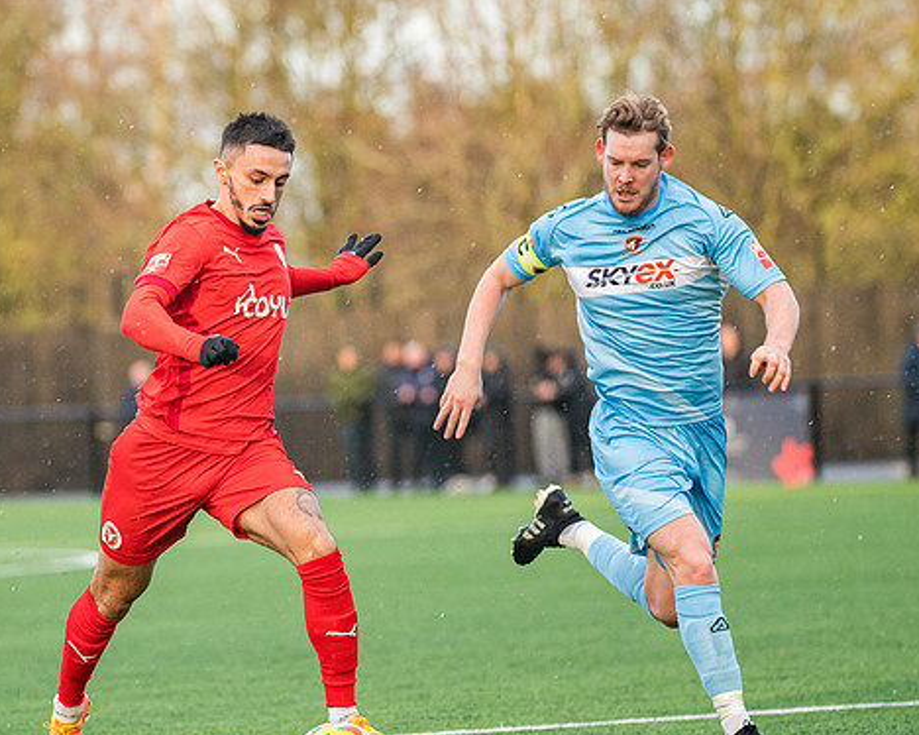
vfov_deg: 4.9
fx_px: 8591
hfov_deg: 6.1
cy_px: 458
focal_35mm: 316
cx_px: 213
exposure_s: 1/1250
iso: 1000
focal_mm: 170
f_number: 2.8
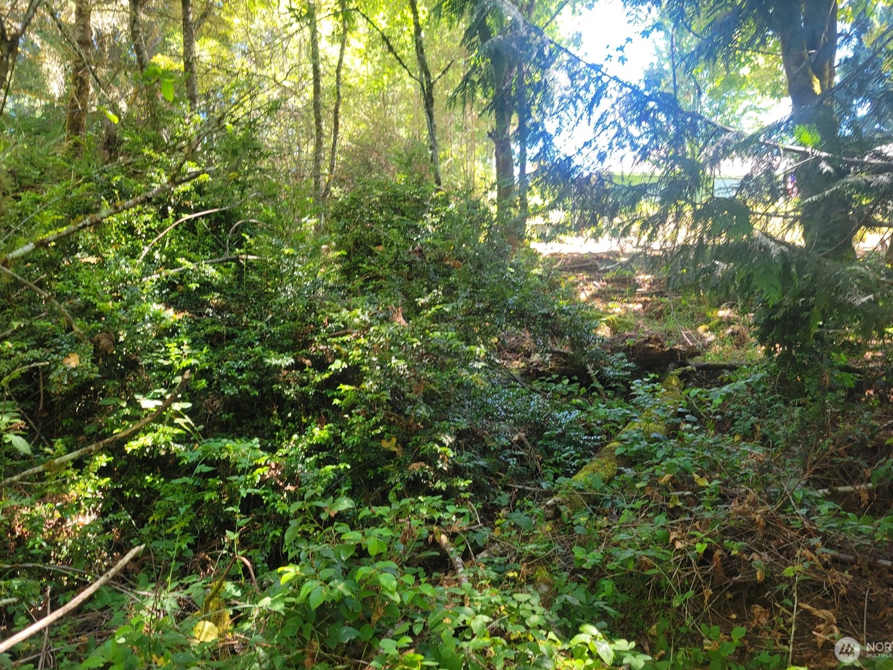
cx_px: 446
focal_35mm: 30
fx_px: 774
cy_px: 294
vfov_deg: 46.7
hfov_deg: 60.0
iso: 80
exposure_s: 1/120
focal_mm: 5.4
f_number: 1.8
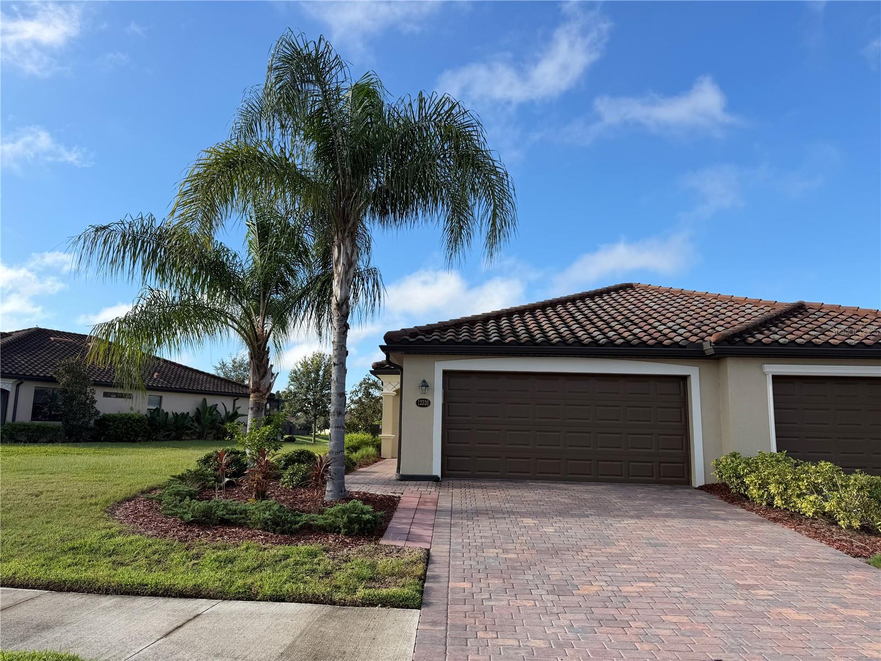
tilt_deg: +9.1
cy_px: 330
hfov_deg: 71.6
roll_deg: -1.0
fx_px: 611
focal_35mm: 24
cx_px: 440
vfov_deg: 56.8
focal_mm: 6.76
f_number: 1.78
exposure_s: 1/2801
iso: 80
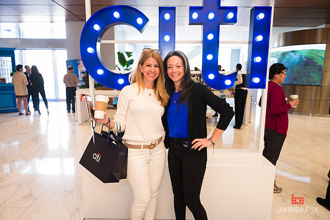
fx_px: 229
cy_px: 111
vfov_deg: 51.3
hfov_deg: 71.5
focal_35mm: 25
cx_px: 162
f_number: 3.2
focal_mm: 24
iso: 1000
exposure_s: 1/200
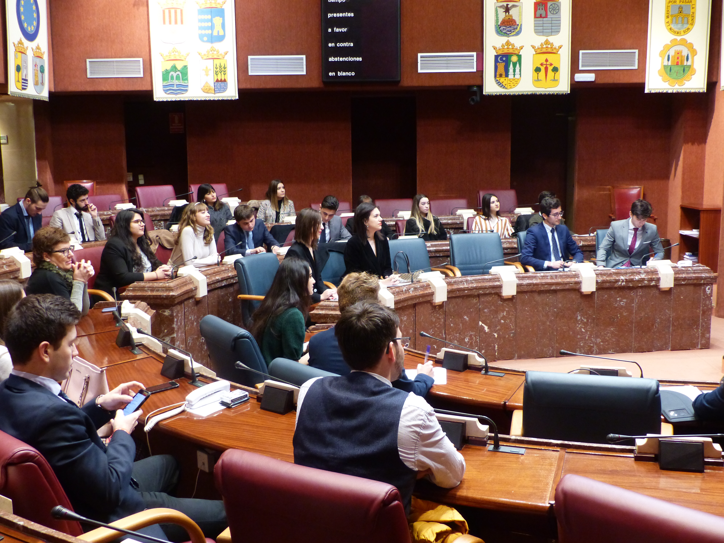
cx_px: 362
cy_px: 272
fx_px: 816
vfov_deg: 36.8
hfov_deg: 47.9
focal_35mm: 39
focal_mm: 7
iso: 400
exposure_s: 1/13
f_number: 2.8
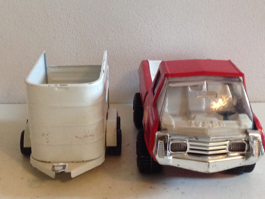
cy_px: 91
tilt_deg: -19.1
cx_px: 130
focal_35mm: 59
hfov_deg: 32.7
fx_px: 452
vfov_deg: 24.8
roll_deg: -0.6
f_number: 2.4
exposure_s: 1/15
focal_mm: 4.28
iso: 250
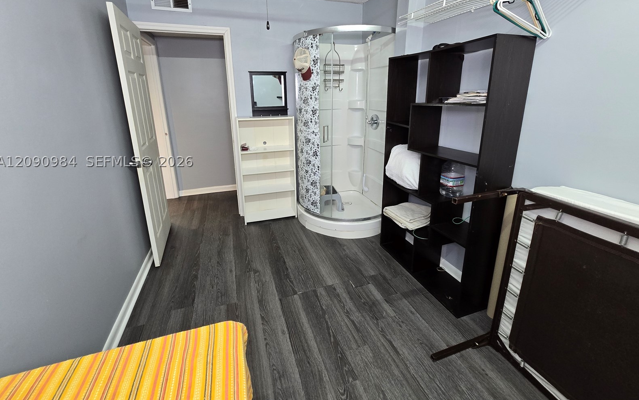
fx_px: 244
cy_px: 161
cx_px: 317
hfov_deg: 105.3
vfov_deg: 77.8
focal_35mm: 14
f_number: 2.2
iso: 250
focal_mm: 2.2
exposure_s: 1/60
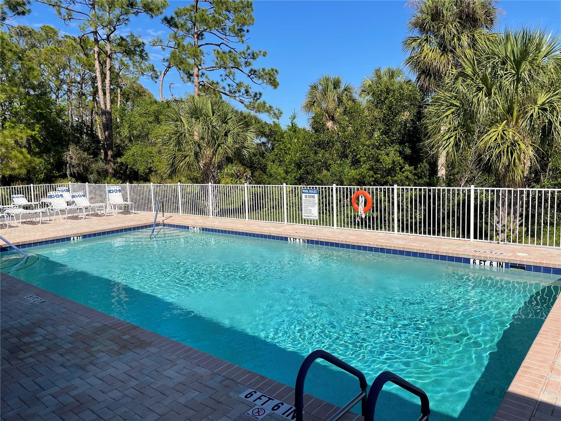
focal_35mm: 26
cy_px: 210
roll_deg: +1.7
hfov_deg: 67.3
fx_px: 421
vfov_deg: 53.1
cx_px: 280
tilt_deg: -6.3
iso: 32
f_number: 1.6
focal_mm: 4.2
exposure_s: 1/4831
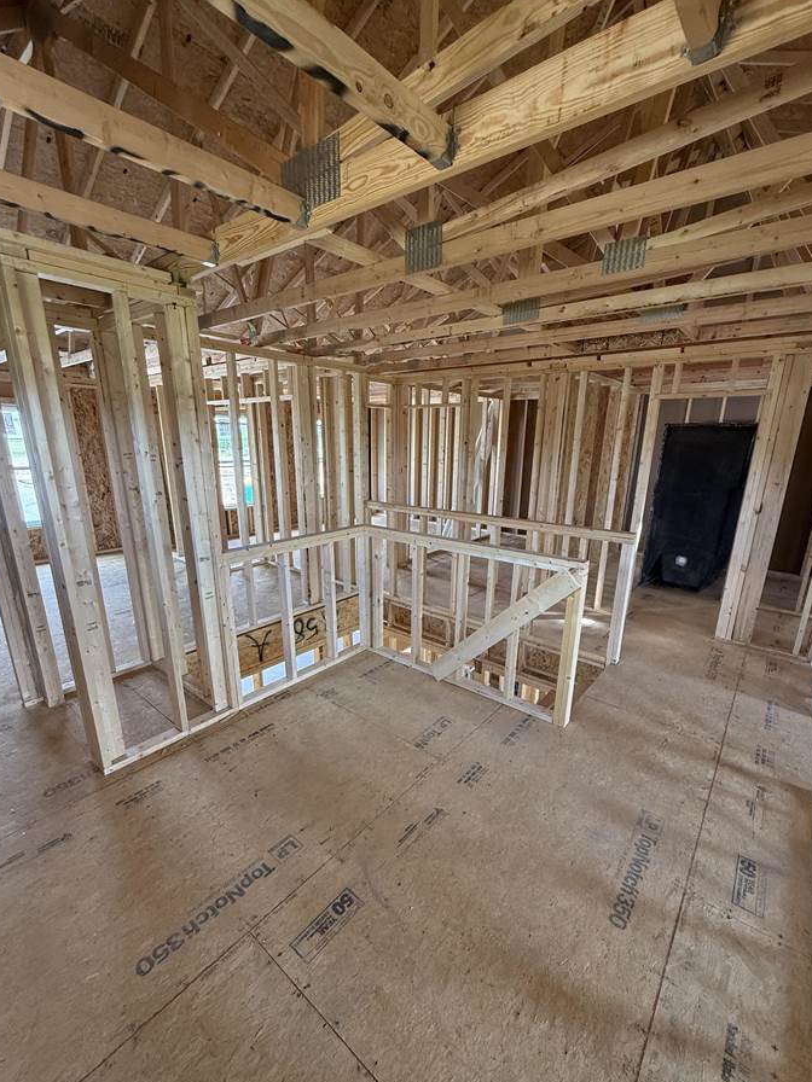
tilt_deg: -14.5
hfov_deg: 81.7
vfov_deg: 98.1
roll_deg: -0.7
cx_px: 404
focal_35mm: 15
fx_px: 469
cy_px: 569
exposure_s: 1/99
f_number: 2.2
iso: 160
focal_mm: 2.22
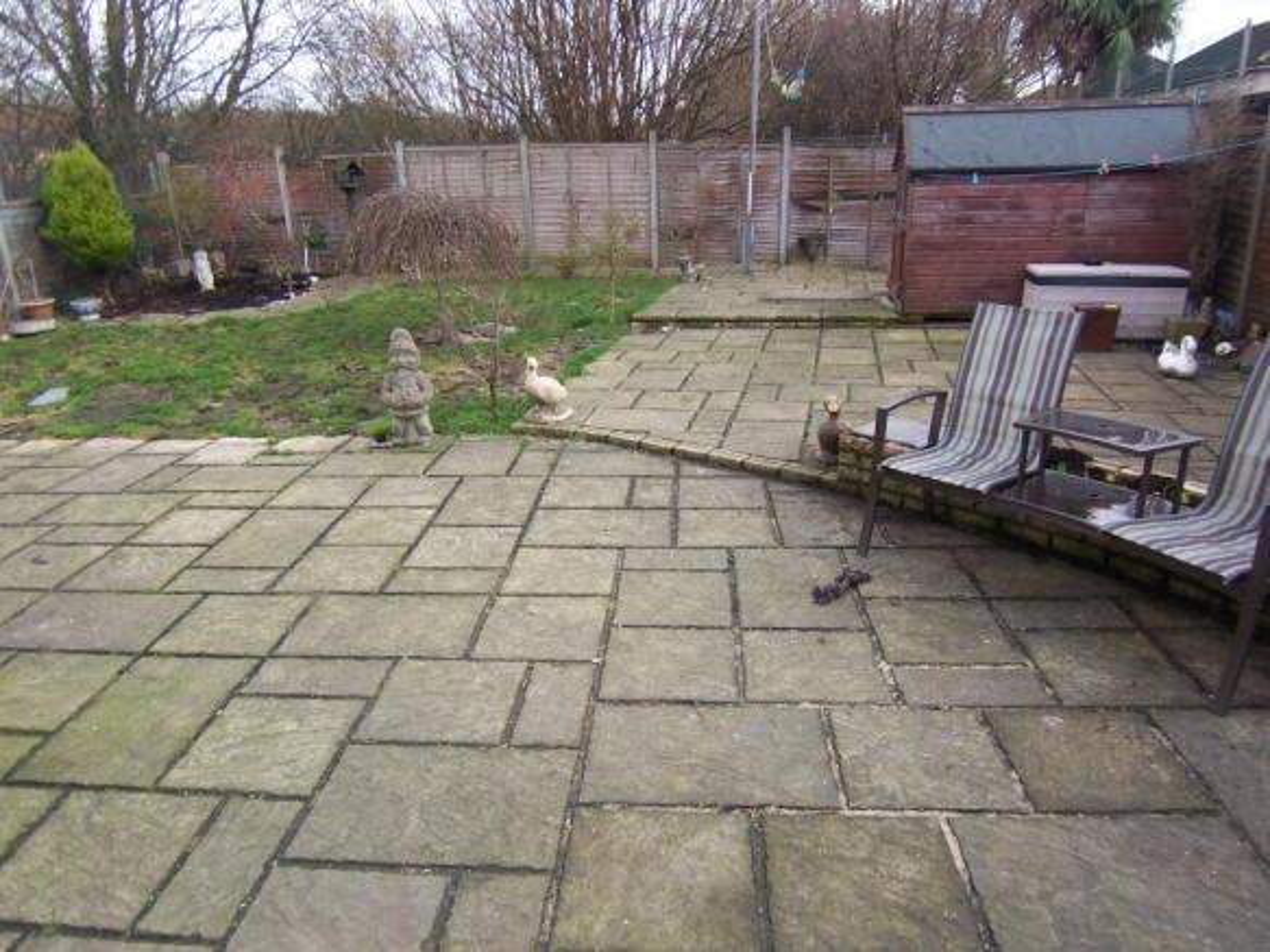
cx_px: 635
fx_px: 844
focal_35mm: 23
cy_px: 476
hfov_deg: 73.9
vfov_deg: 58.9
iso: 64
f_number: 2.8
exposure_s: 1/125
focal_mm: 3.8
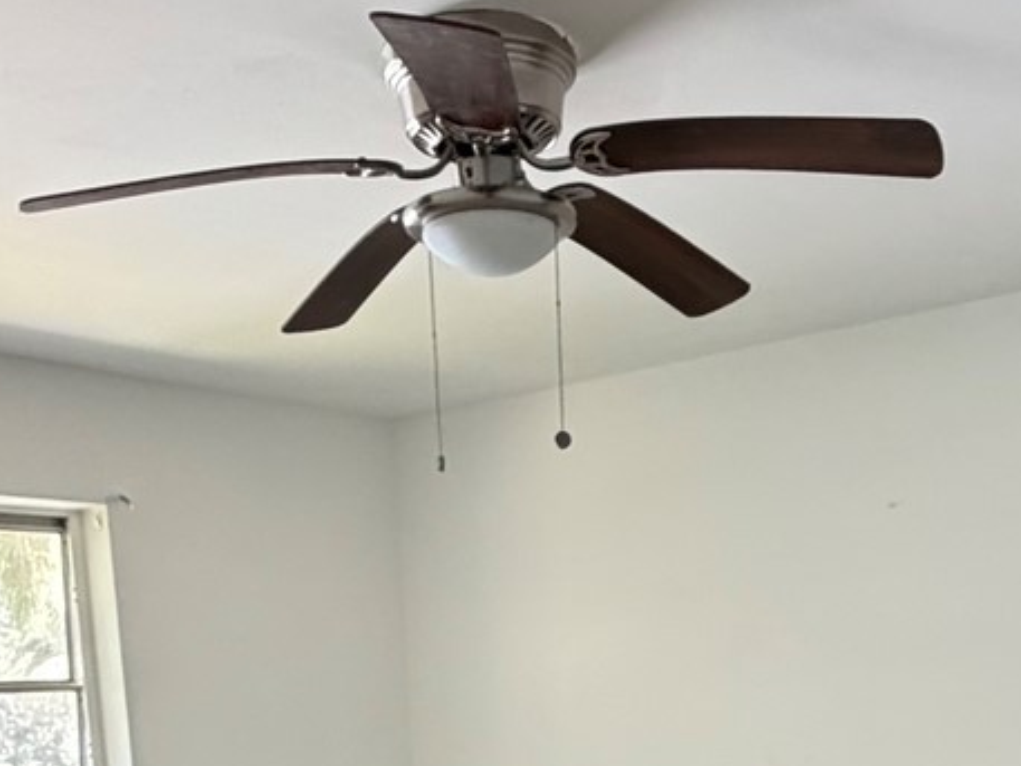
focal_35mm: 49
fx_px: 1446
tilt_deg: -10.7
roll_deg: +2.0
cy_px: 960
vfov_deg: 25.9
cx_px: 608
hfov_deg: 38.8
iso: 320
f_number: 2.2
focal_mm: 2.22
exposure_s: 1/74
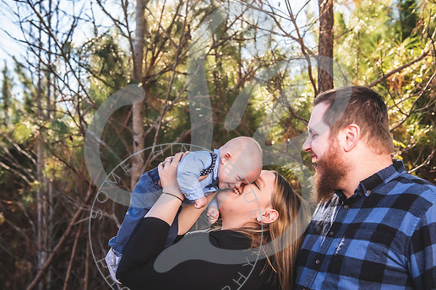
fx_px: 545
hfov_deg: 43.6
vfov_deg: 29.8
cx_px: 218
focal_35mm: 45
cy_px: 159
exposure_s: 1/250
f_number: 4
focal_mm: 40
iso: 100
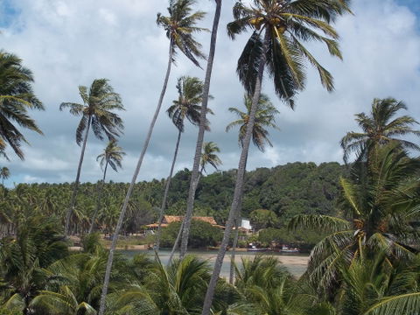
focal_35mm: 70
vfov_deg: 21.0
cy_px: 158
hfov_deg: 27.8
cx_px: 210
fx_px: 849
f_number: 11.2
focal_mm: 12.5
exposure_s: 1/160
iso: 80
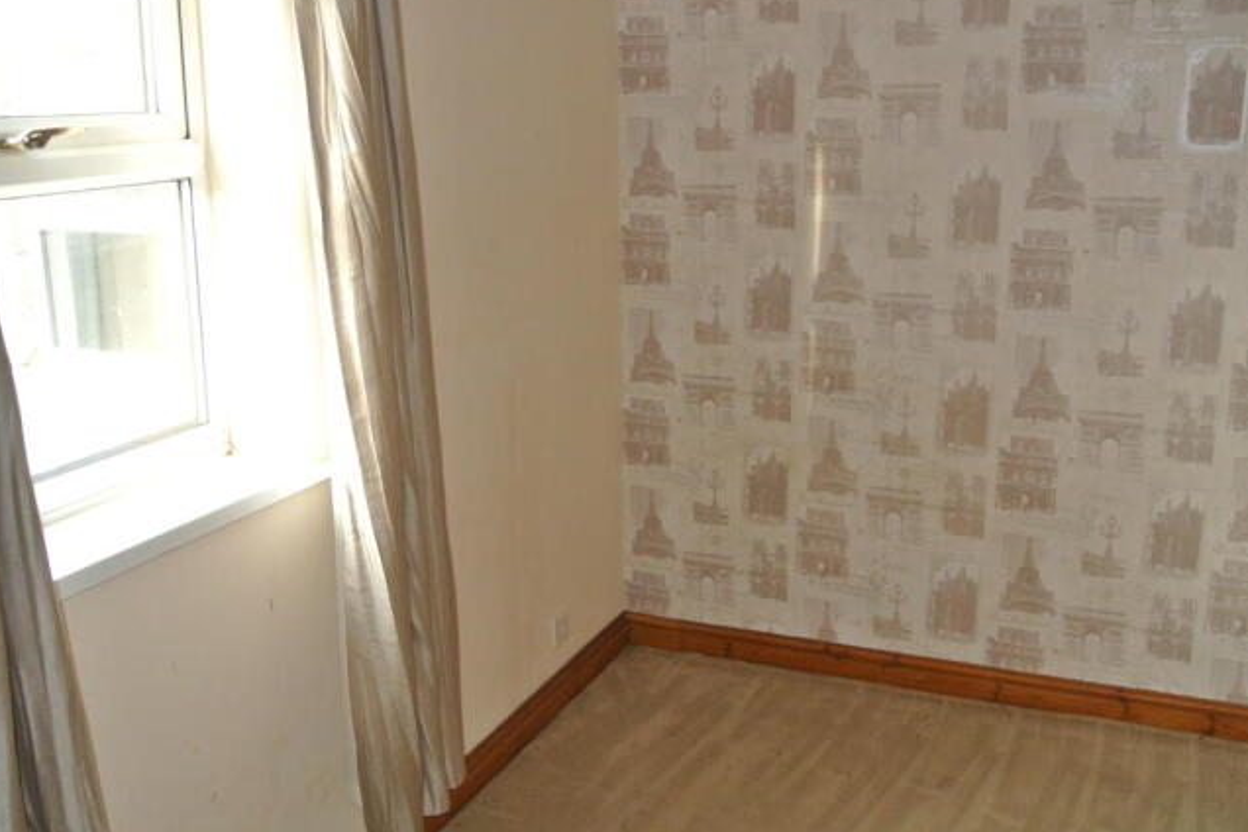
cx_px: 631
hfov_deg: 51.9
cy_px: 415
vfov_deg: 35.9
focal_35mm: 37
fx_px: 1283
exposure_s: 1/60
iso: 720
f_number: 4
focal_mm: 13.6
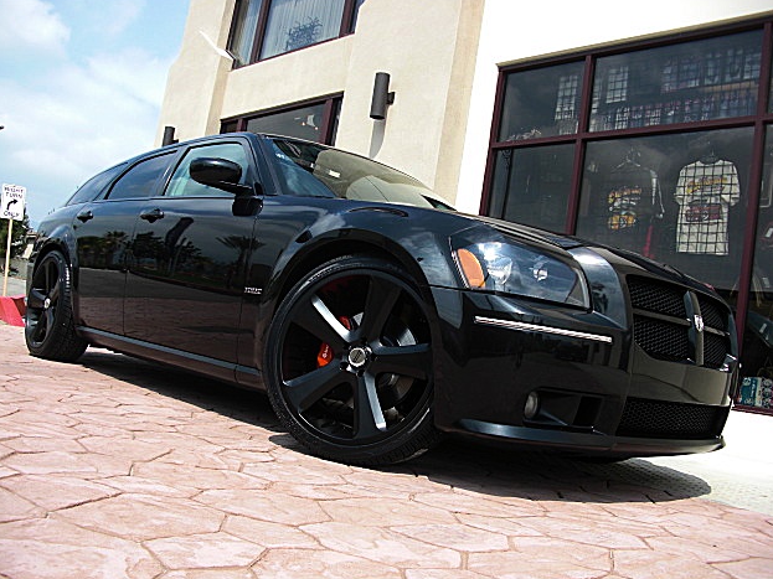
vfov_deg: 38.7
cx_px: 392
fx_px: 826
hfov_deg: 50.1
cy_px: 294
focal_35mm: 37
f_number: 2.8
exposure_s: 1/640
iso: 50
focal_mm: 6.3
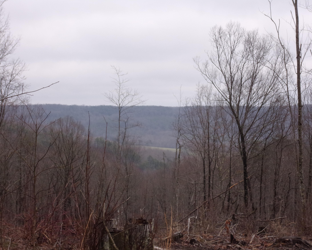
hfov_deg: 20.4
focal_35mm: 94
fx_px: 868
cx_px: 165
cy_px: 125
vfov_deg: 16.4
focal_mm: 16.2
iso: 80
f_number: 5
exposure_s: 1/220
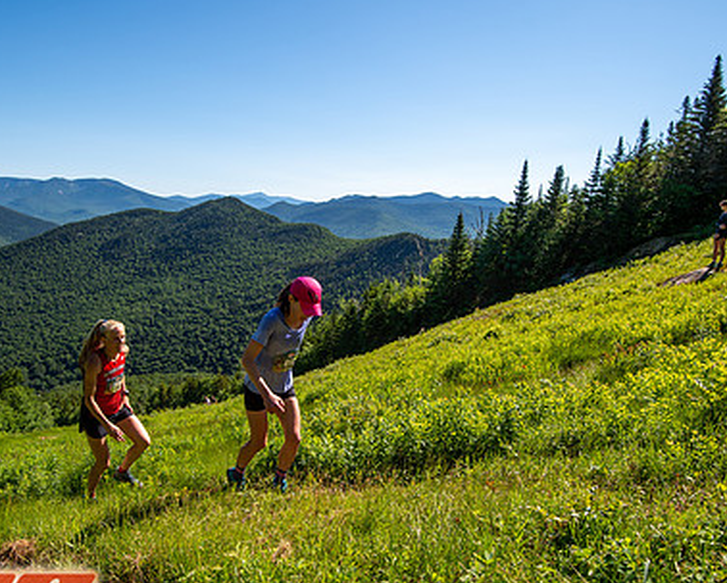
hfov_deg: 72.4
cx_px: 329
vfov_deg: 60.7
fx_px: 495
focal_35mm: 23
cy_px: 335
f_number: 5
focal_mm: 16
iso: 100
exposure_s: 1/640
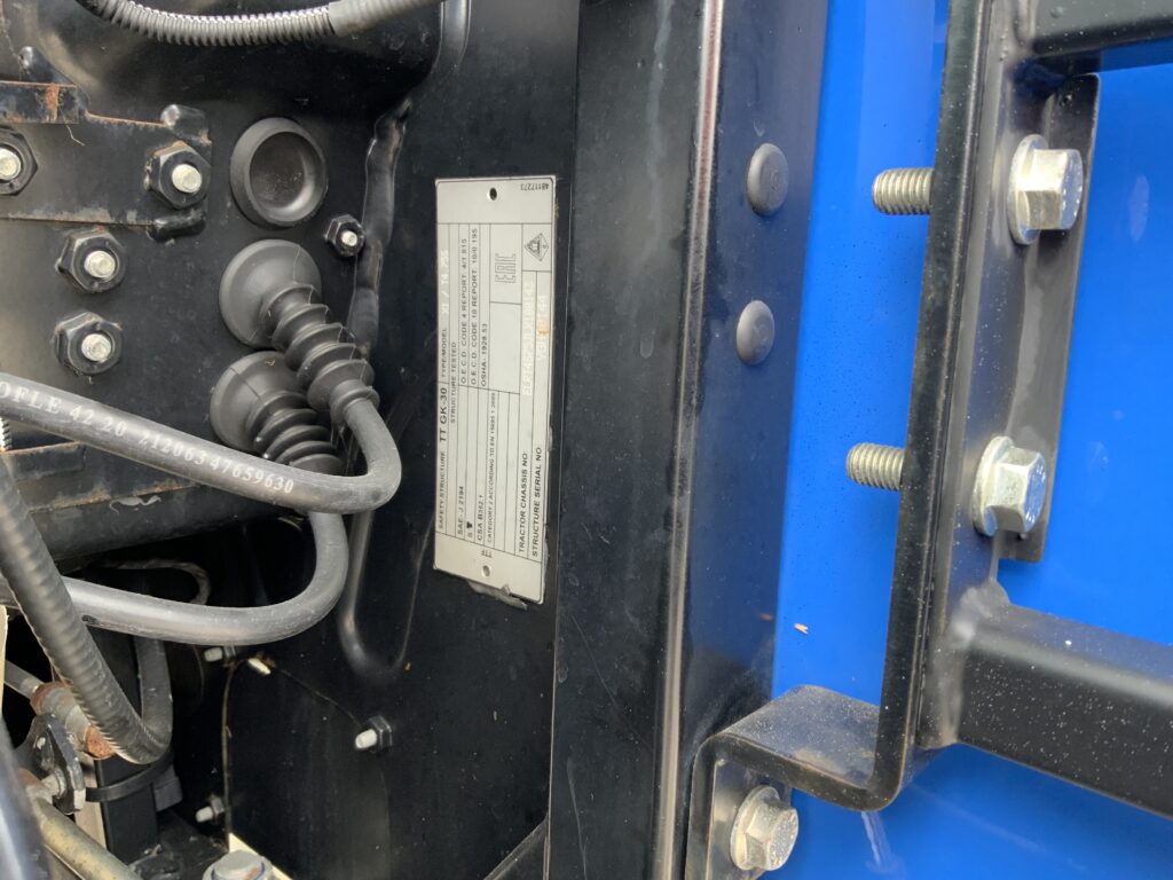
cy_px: 440
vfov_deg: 48.2
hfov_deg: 61.7
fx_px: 983
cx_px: 586
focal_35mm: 29
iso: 80
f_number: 1.8
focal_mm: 3
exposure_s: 1/60
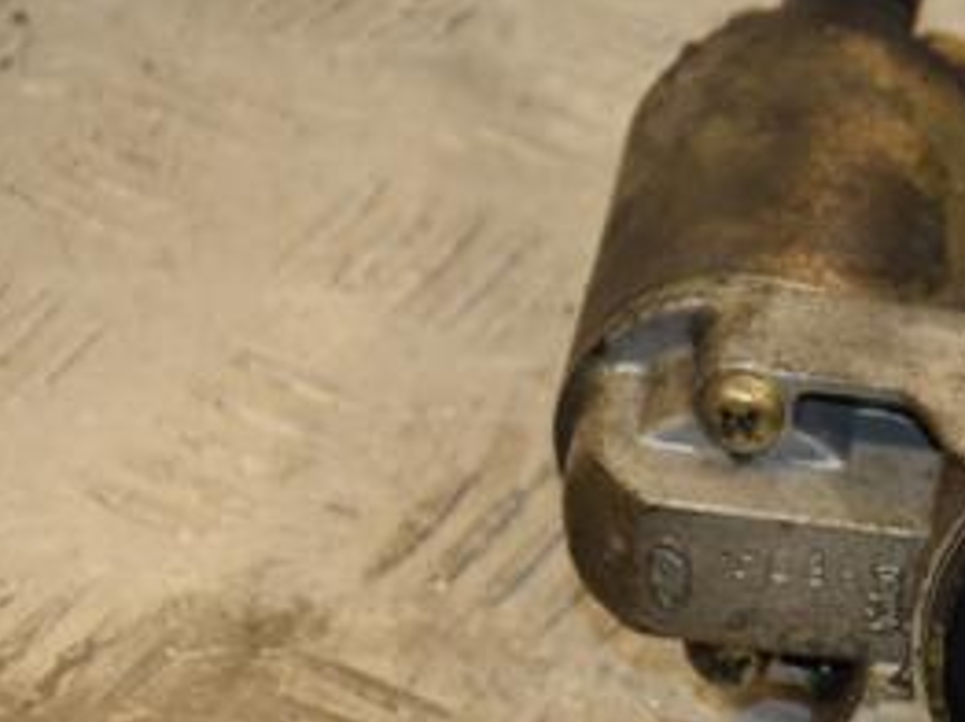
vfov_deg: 6.0
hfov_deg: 7.9
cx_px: 1090
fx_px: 6910
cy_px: 519
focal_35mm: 248
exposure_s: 1/160
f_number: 5.3
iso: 800
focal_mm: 75
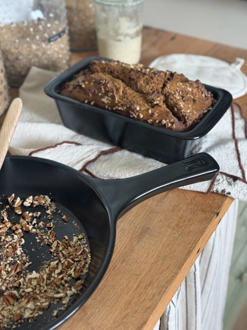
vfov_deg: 39.7
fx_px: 457
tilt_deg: -39.5
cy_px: 165
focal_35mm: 48
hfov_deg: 30.3
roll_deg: +1.0
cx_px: 124
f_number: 1.78
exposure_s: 1/60
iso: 125
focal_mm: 6.76
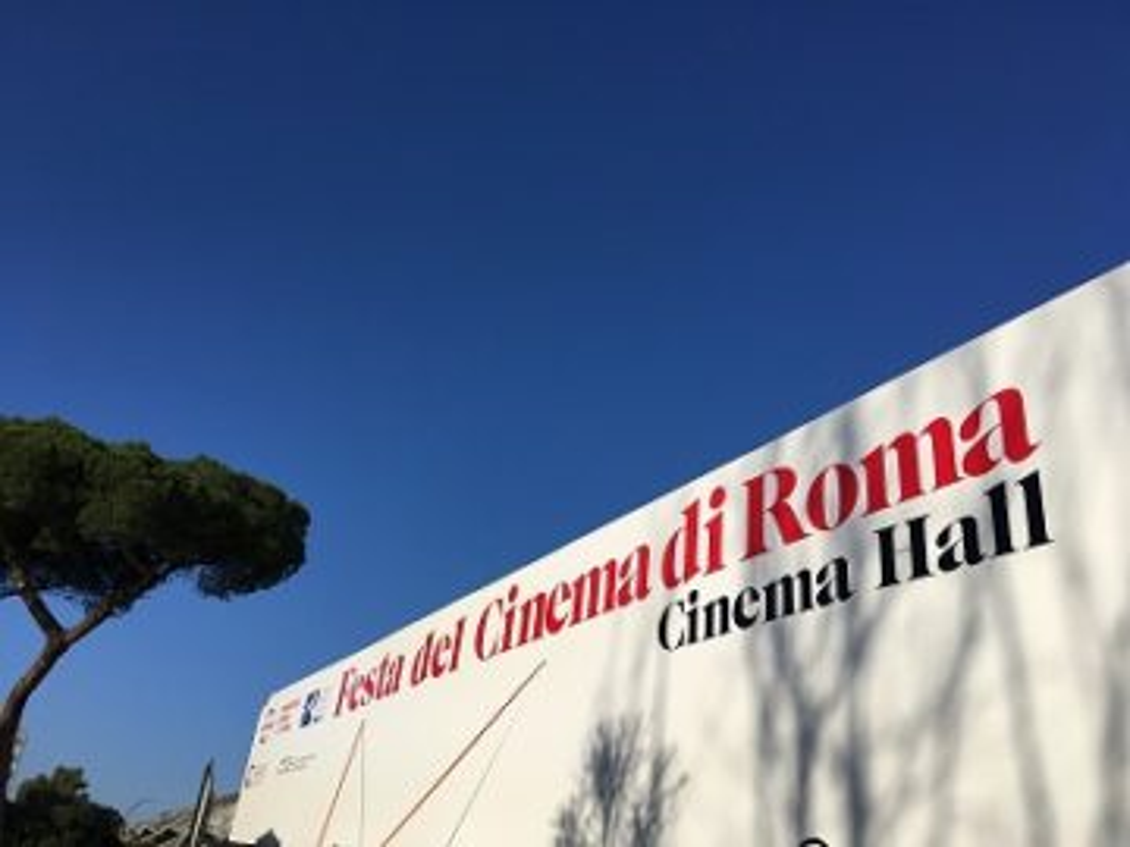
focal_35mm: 29
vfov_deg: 48.2
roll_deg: -5.8
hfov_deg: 61.7
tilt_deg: +27.9
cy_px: 424
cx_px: 565
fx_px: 947
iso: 25
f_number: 2.2
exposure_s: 1/3205
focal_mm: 4.15
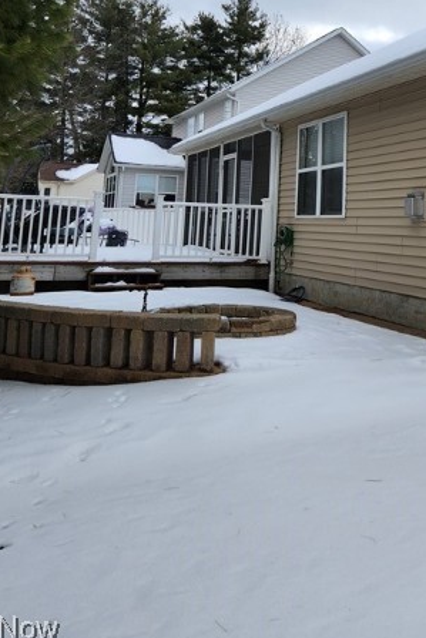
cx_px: 328
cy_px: 113
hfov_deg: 32.0
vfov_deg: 44.7
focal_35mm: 41
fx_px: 727
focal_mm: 5.4
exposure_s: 1/1255
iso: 20
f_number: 1.8
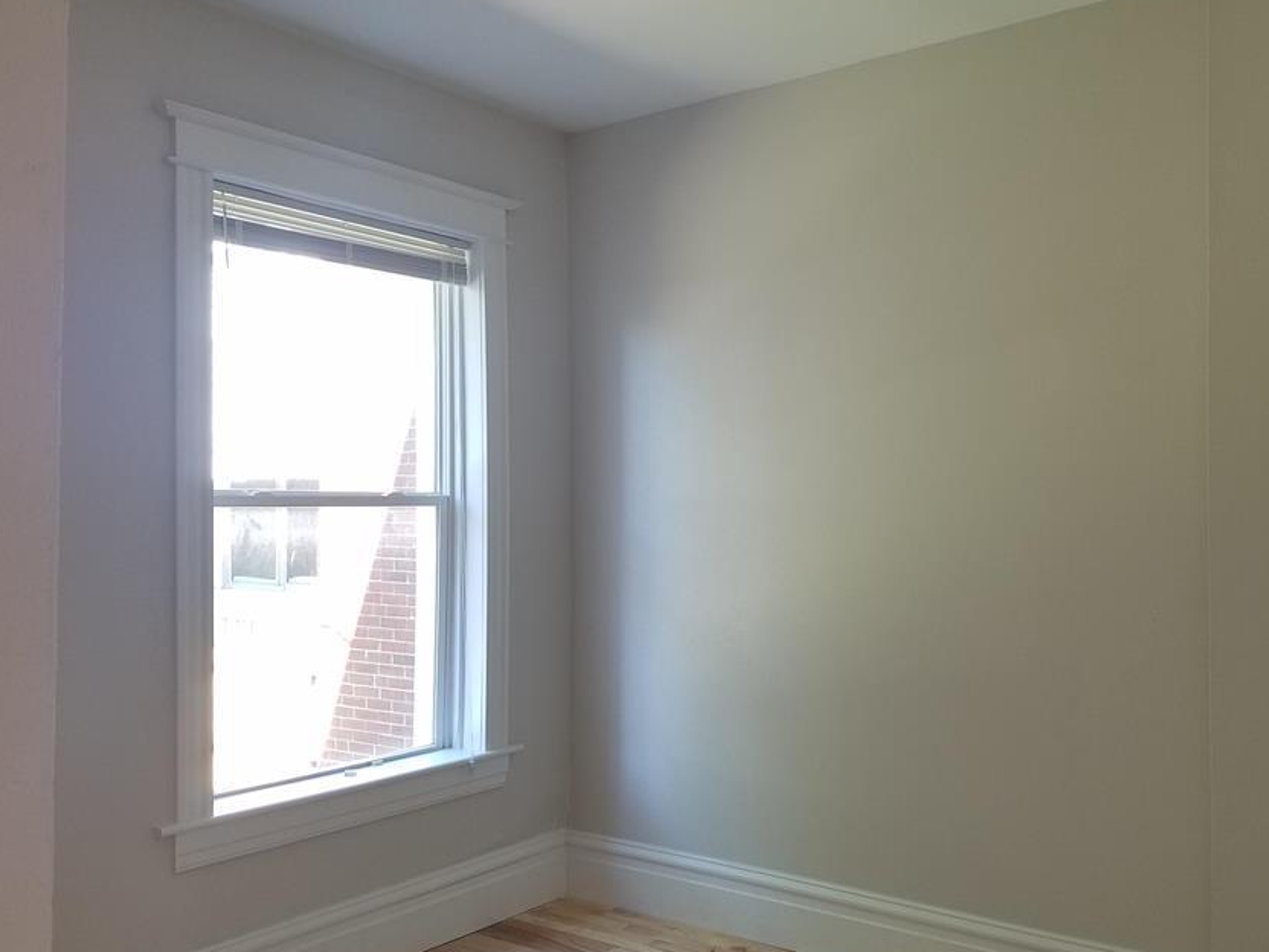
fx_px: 1173
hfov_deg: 56.5
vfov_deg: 44.1
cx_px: 747
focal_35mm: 32
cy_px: 525
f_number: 1.7
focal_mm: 4.2
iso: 64
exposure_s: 1/60
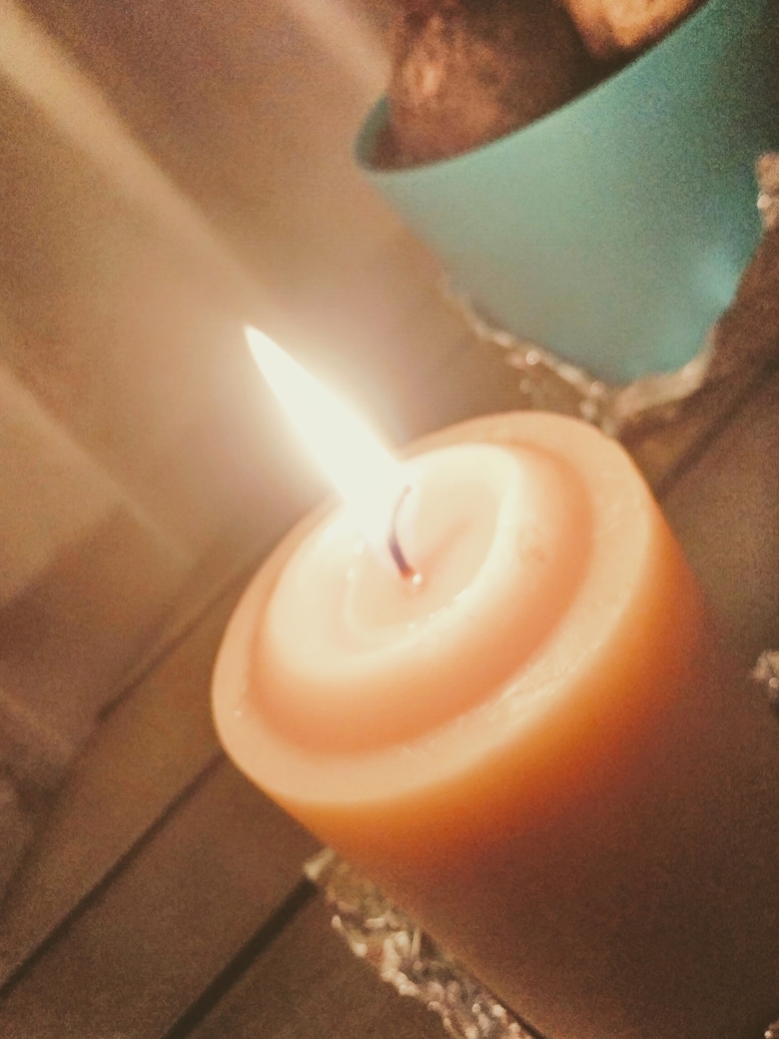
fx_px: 900
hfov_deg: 46.7
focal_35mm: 30
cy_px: 515
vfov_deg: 60.0
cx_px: 355
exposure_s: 1/33
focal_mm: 3.46
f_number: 2.2
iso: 230
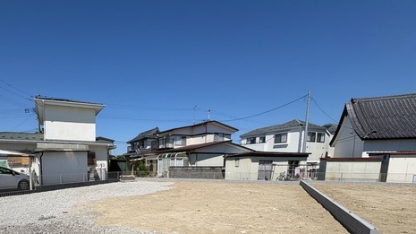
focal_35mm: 21
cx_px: 133
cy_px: 192
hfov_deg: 80.6
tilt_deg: -6.3
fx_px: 232
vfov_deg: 49.9
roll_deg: +0.4
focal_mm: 2.22
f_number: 2.2
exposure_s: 1/4132
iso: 50
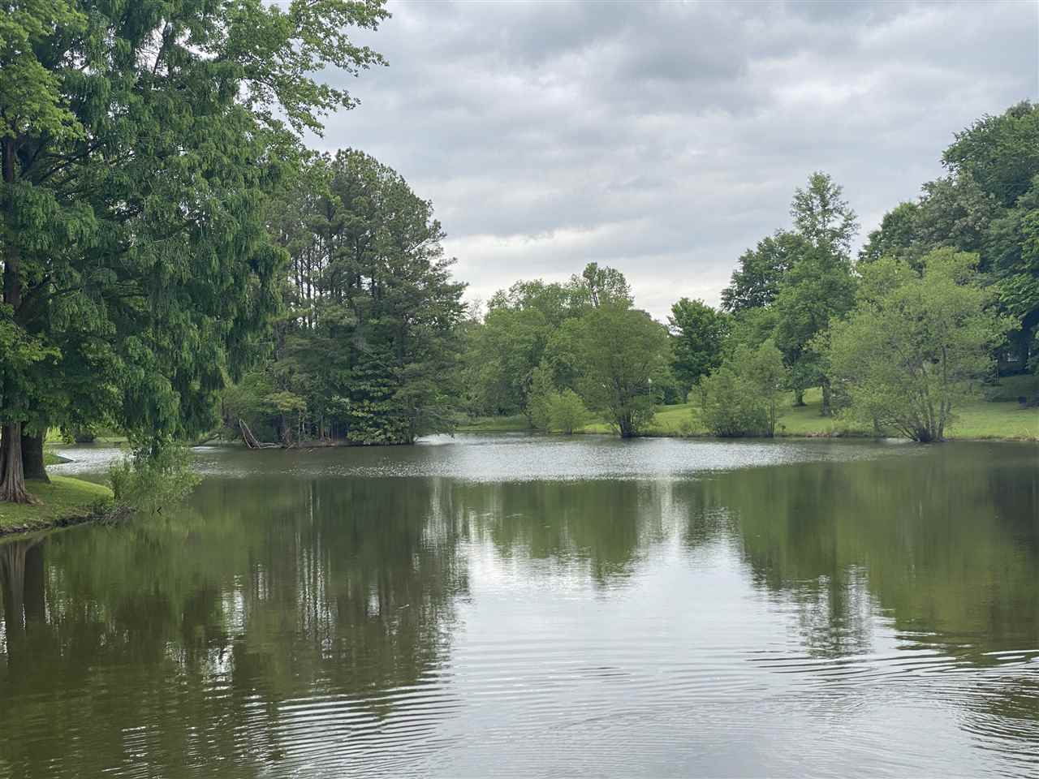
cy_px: 390
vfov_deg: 28.0
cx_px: 520
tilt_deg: +0.9
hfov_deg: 36.8
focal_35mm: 52
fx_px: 1561
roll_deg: +0.8
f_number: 2
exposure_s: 1/470
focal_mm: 6
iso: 20
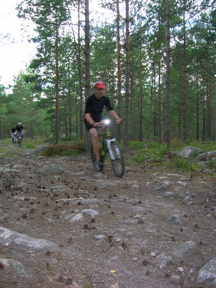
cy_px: 144
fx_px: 283
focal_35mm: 34
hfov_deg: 41.8
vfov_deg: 53.9
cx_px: 108
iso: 50
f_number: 2.9
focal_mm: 5.7
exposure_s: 1/30
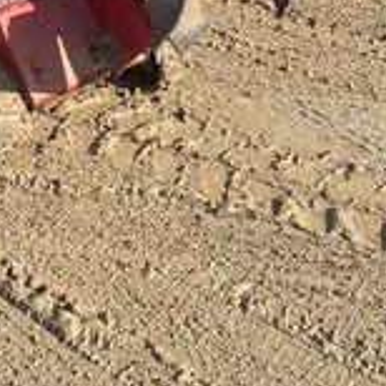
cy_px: -96
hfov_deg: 21.0
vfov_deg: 19.7
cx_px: 118
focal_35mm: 82
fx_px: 1034
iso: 32
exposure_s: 1/1667
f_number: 1.6
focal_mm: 4.2
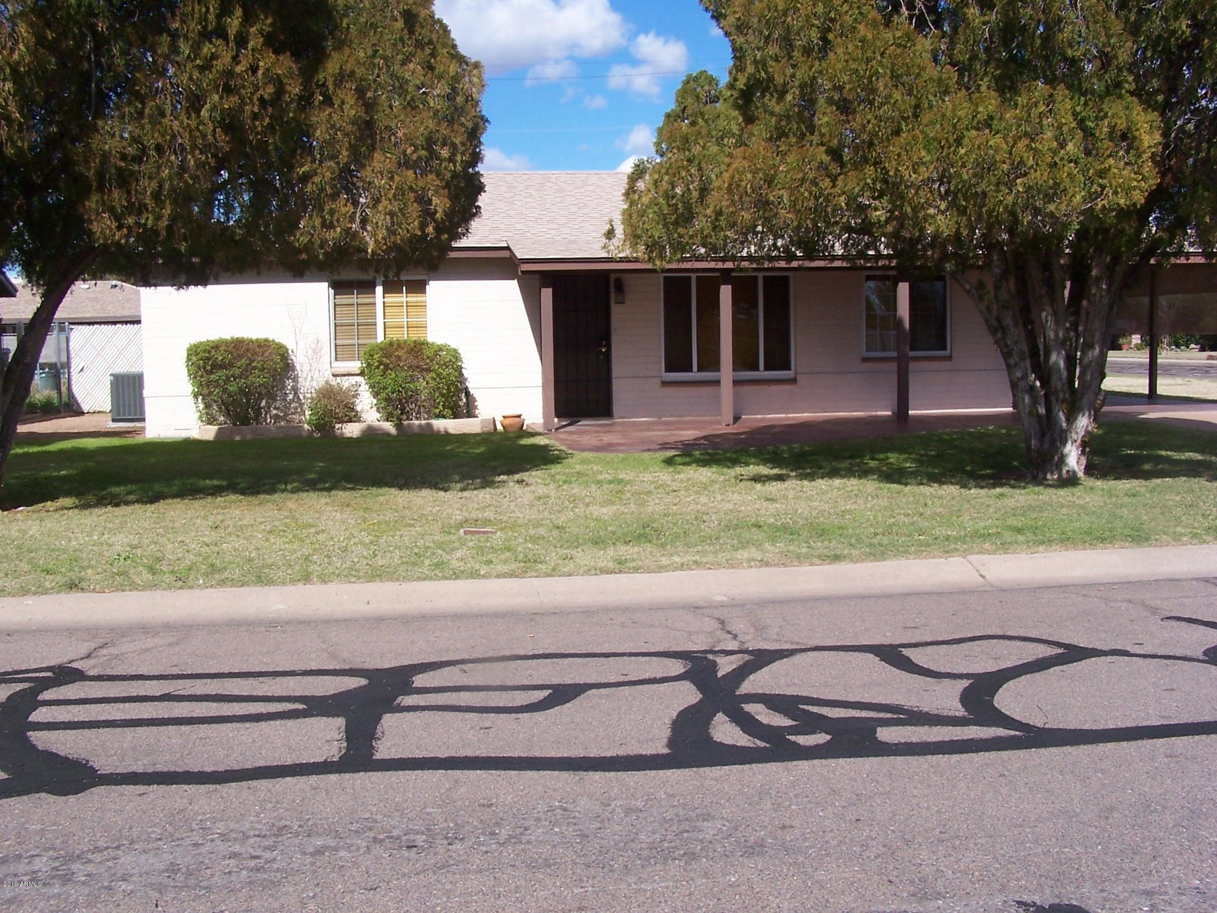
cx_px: 608
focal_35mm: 38
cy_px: 456
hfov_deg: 49.0
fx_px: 1336
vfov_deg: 37.7
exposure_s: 1/350
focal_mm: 6.3
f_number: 5.6
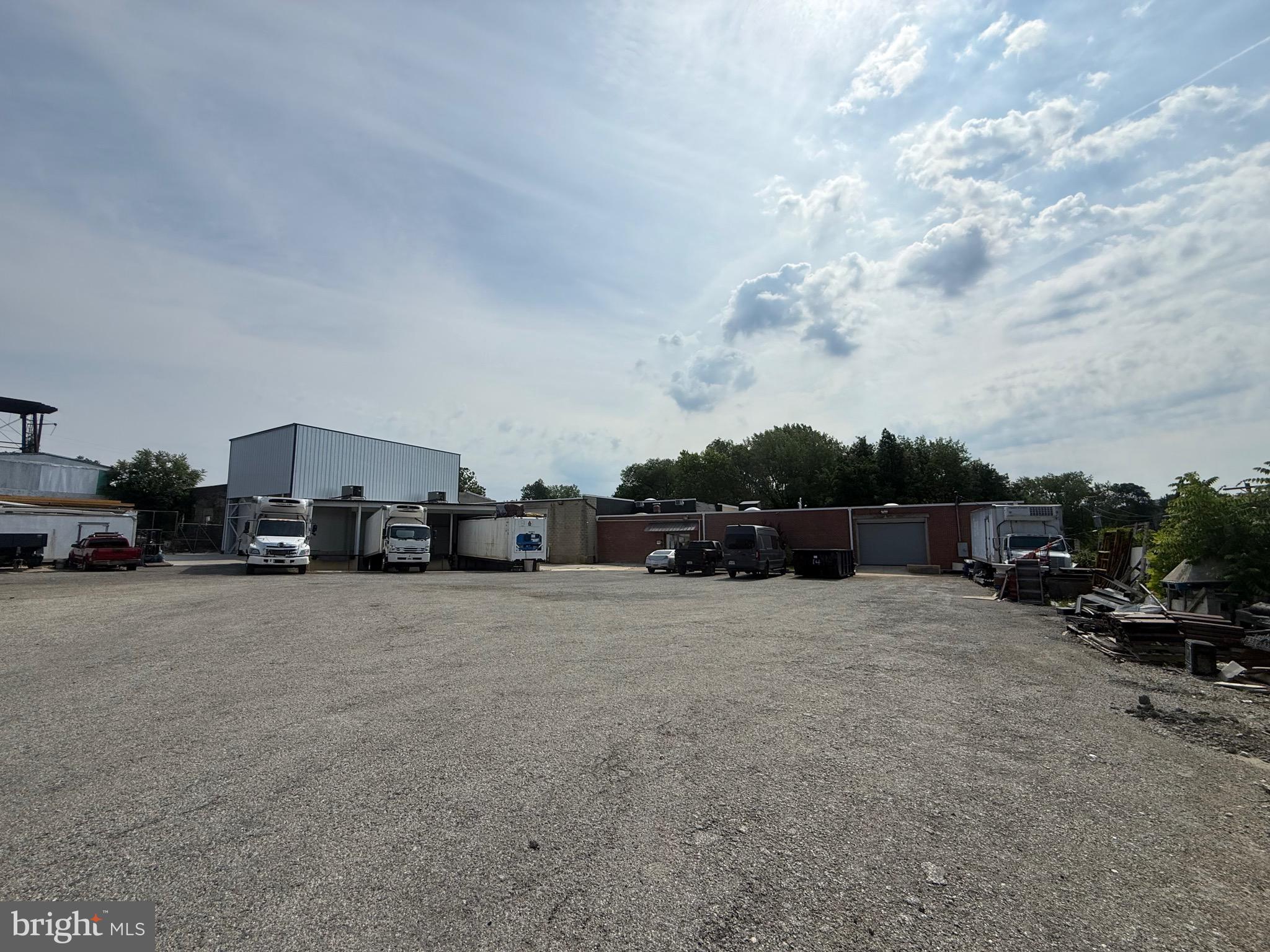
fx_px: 514
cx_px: 635
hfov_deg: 102.1
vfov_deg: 85.7
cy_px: 476
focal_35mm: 14
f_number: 2.2
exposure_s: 1/5618
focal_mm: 2.22
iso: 40
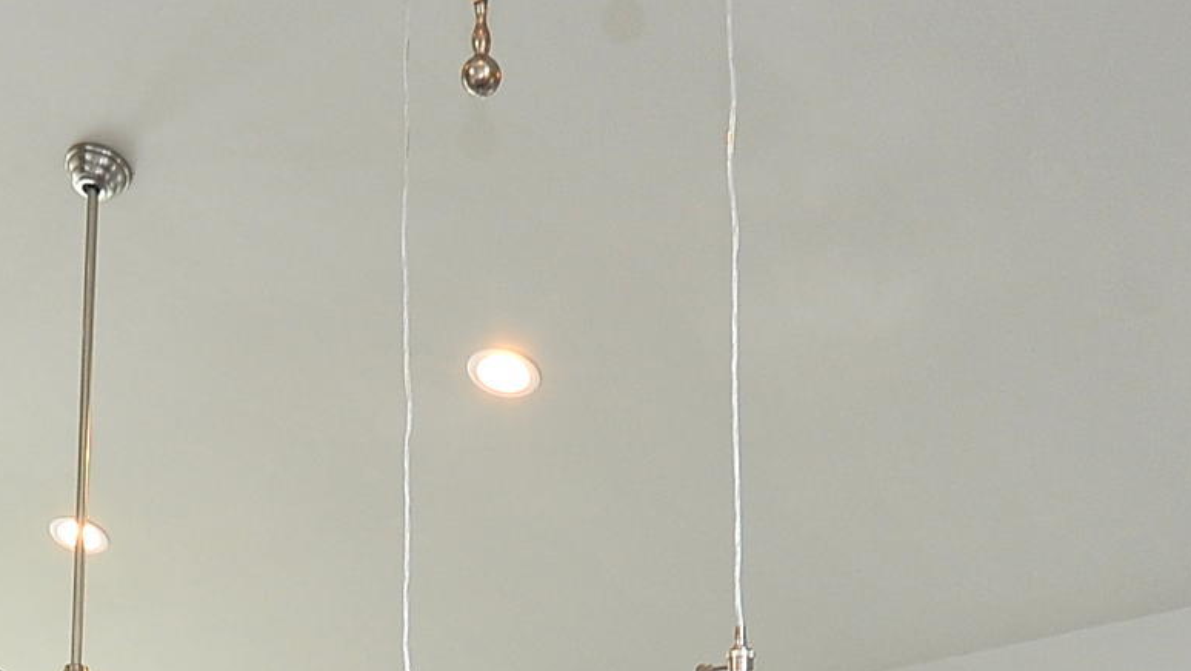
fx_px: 2306
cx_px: 280
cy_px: 1276
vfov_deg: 14.3
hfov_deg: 28.5
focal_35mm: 73
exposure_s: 1/40
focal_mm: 18
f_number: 7.1
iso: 640
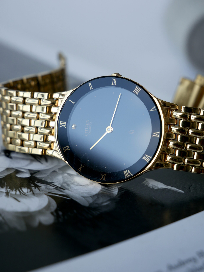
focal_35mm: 86
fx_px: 675
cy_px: 135
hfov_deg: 17.2
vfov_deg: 22.7
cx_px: 104
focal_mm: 42
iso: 200
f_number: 5.5
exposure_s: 1/100
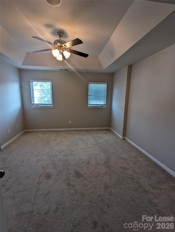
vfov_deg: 94.4
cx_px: 88
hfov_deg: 78.3
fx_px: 108
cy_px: 116
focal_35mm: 16
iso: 91
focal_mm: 2.35
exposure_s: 1/60
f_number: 2.2
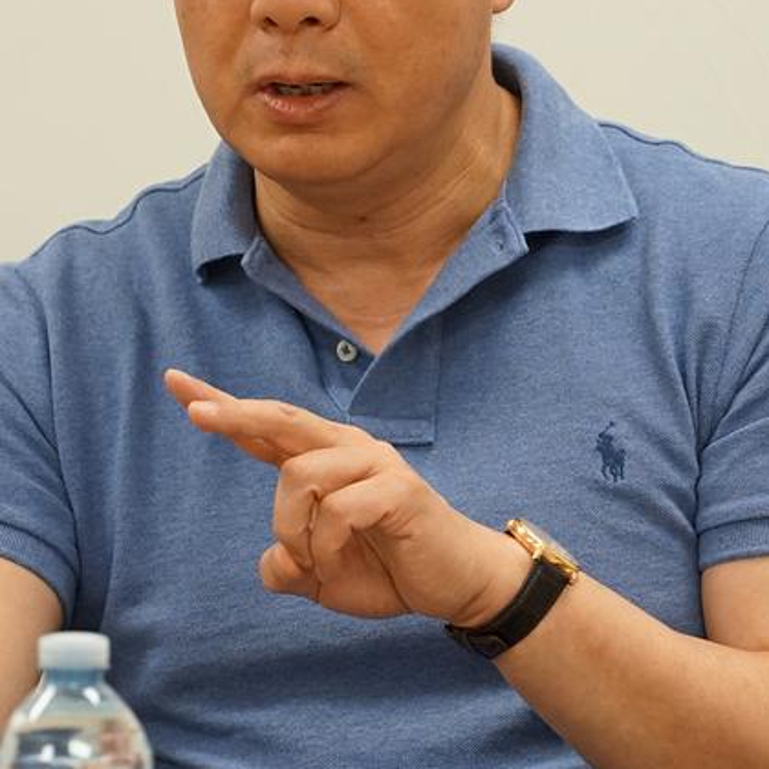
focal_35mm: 372
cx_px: 403
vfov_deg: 4.7
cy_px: 331
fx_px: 9355
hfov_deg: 4.7
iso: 2500
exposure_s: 1/200
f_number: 6.3
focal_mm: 170.1
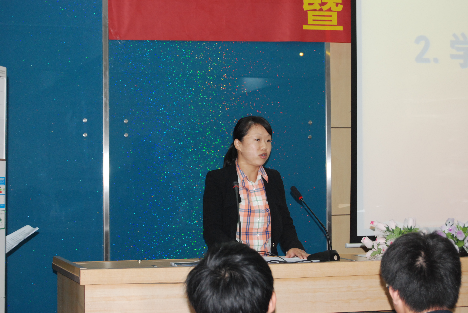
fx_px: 1074
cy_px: 156
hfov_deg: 24.6
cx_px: 234
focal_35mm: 82
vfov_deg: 16.6
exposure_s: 1/60
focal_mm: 55
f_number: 5.6
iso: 800
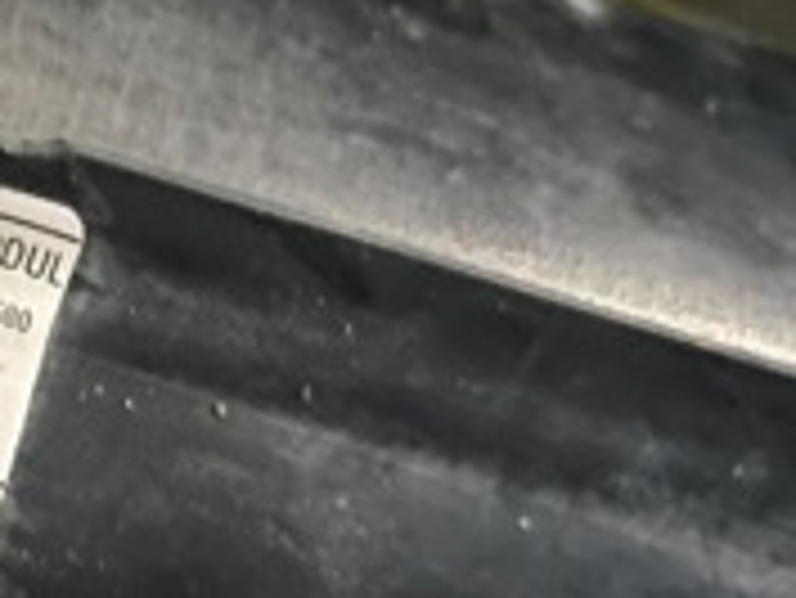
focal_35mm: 94
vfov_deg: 15.7
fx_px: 2163
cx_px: -247
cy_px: 175
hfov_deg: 19.2
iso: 800
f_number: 1.6
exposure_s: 1/9
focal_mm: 5.1
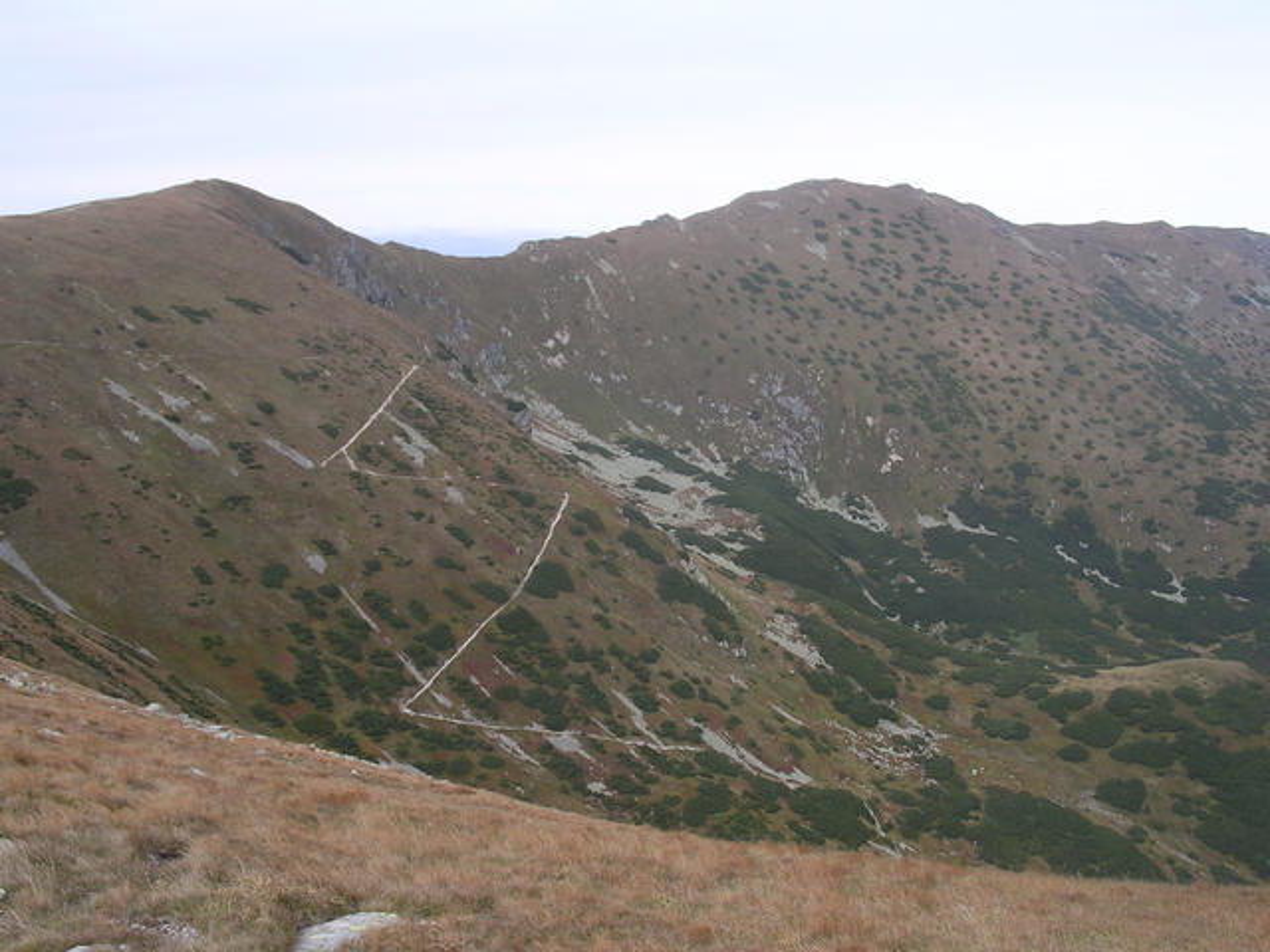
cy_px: 476
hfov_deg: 49.0
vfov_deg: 37.7
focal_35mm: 38
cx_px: 635
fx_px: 1394
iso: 100
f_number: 5.6
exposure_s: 1/219
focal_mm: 5.8
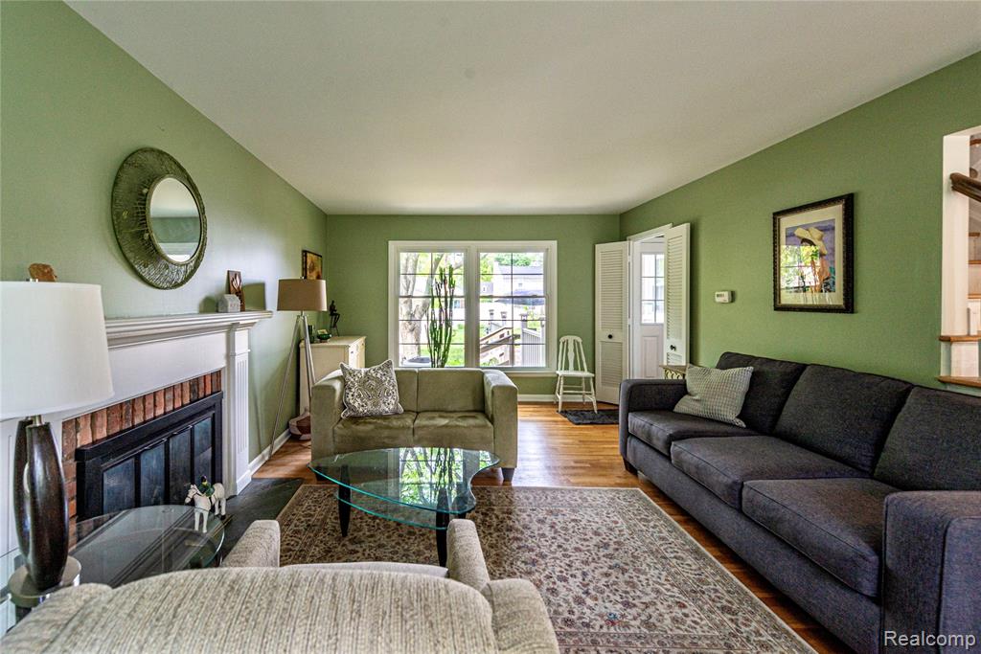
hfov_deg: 104.2
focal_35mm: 14
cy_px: 327
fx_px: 382
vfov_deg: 81.2
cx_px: 490
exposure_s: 1/50
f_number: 8
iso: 200
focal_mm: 14
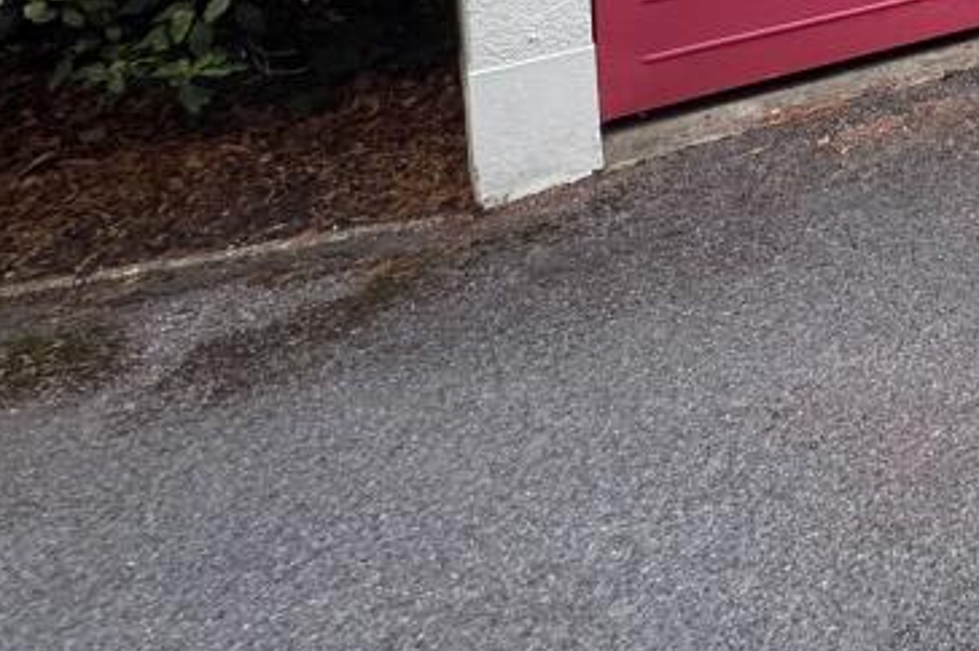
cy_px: -344
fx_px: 1114
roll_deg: +1.9
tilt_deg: -0.8
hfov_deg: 31.6
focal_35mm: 41
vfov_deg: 24.6
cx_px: 1366
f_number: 2.2
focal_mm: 2.22
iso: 64
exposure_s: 1/99
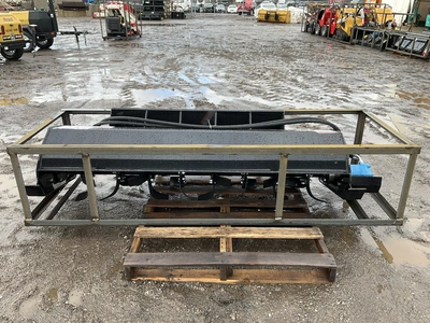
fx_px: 360
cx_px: 215
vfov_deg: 48.2
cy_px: 162
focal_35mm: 29
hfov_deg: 61.7
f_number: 1.8
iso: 20
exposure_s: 1/122
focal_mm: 3
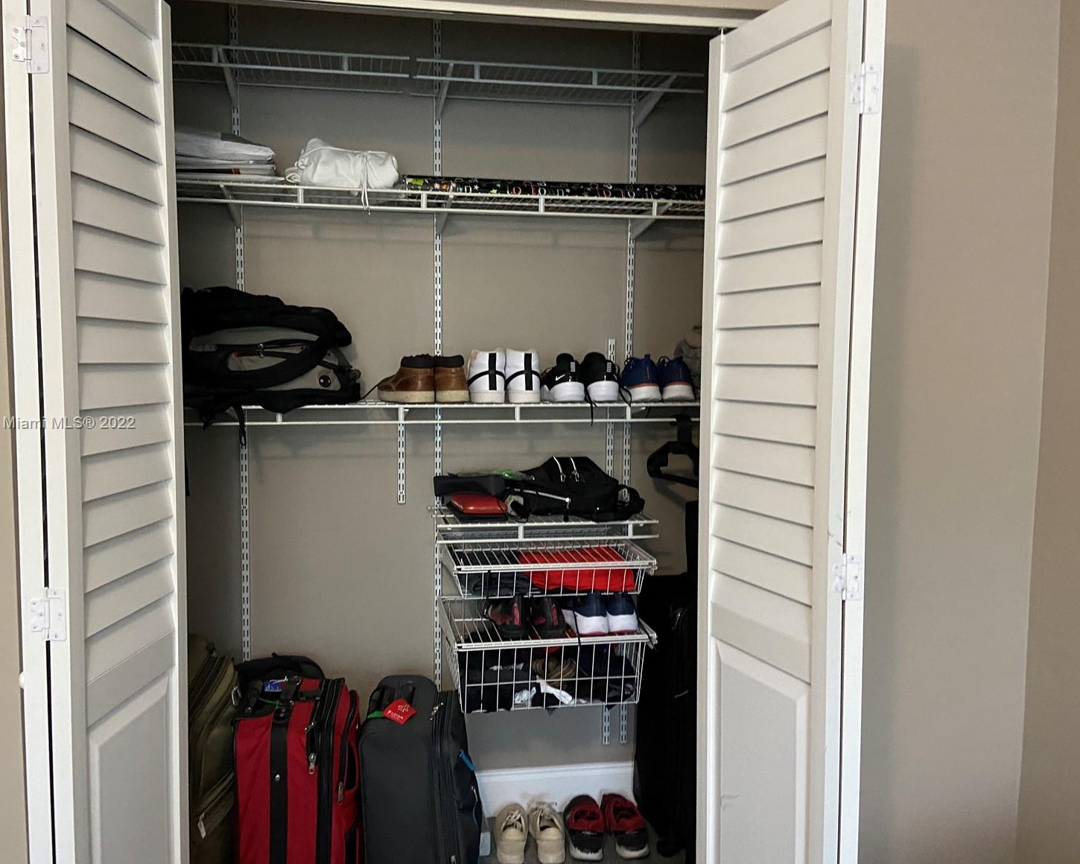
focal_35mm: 28
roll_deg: +0.5
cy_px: 424
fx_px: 895
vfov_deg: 51.5
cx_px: 492
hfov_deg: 62.1
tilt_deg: -4.6
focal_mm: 4.25
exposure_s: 1/40
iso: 400
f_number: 1.8
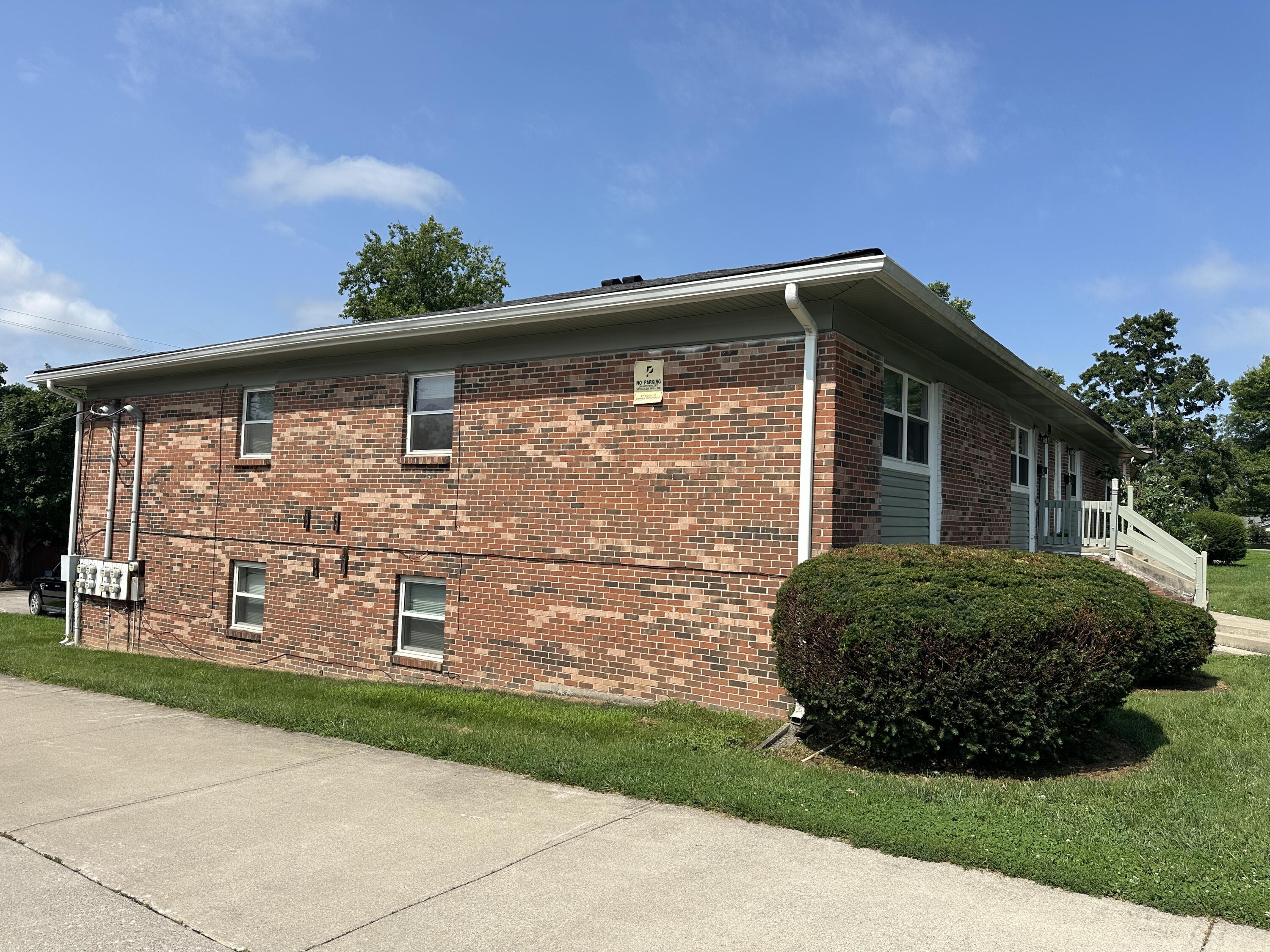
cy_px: 476
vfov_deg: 56.8
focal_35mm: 24
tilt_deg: +4.2
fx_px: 881
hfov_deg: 71.6
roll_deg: -0.1
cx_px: 635
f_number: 1.78
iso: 80
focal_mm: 6.86
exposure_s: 1/4762
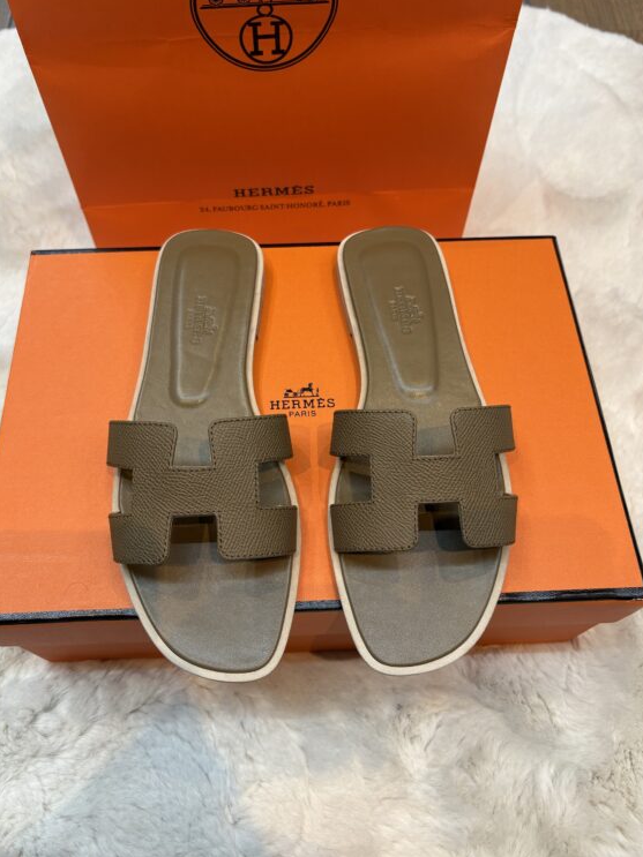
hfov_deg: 49.7
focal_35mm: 28
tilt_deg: -60.1
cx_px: 305
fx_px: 694
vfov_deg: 63.4
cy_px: 399
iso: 80
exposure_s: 1/50
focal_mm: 5.96
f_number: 1.6
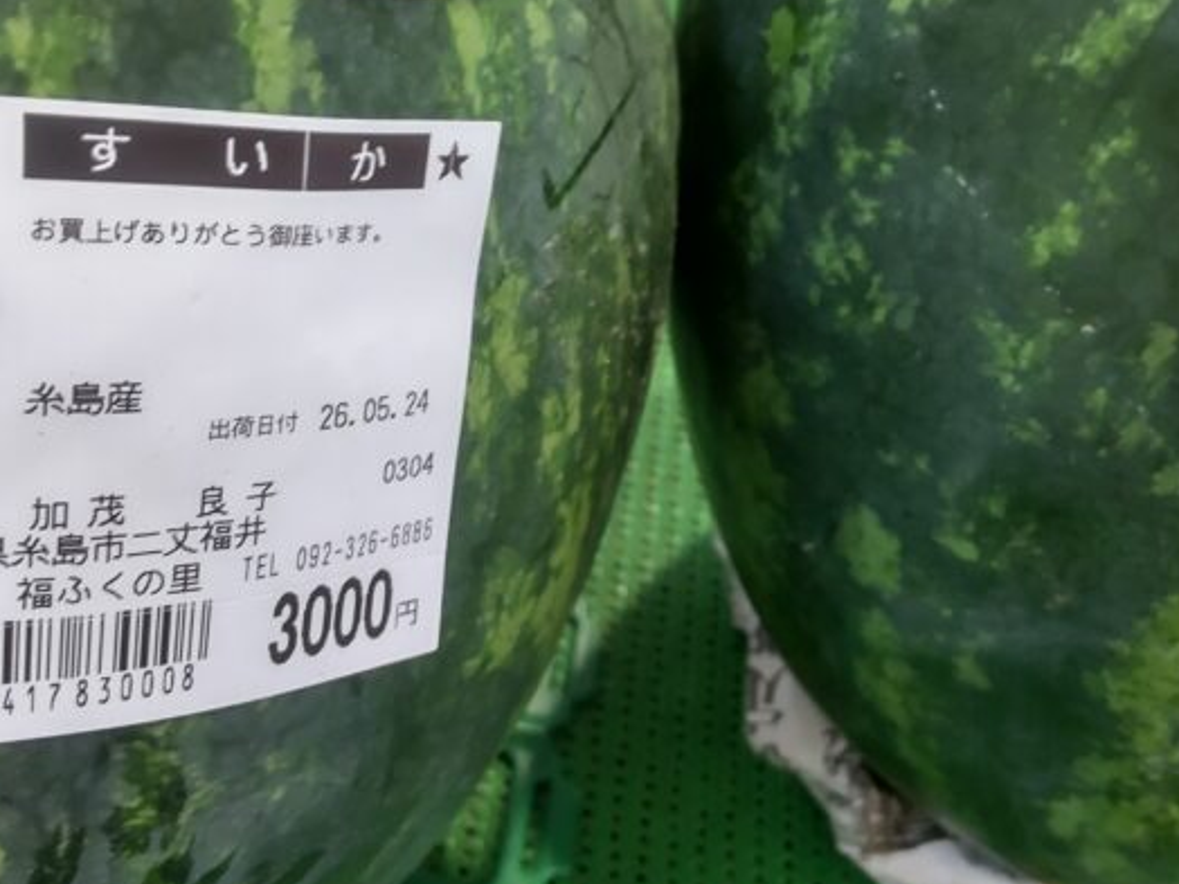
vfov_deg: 32.7
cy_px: 324
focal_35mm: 44
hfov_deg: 42.9
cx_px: 628
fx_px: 1499
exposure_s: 1/30
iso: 174
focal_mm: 3.43
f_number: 2
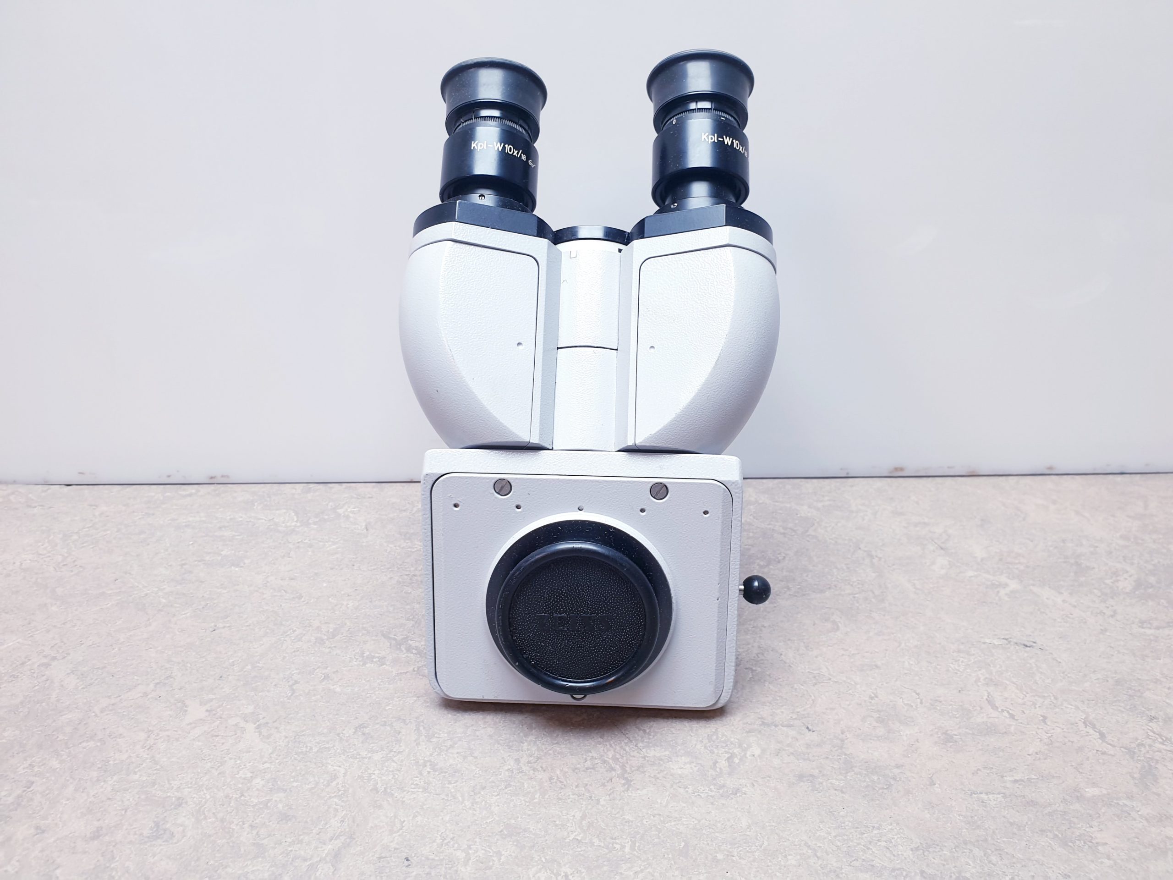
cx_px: 586
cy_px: 440
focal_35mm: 26
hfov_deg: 67.3
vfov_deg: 53.1
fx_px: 881
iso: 80
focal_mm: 4.3
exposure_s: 1/50
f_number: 2.4
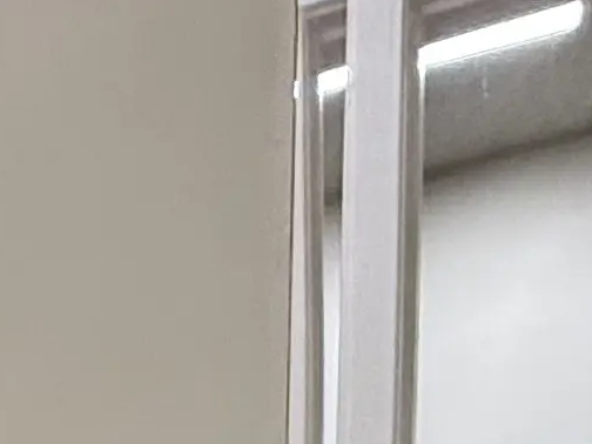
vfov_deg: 9.9
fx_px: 1915
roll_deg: +2.3
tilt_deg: -5.5
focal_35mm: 112
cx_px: -539
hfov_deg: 14.8
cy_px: 1340
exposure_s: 1/120
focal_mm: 2.22
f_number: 2.2
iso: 200
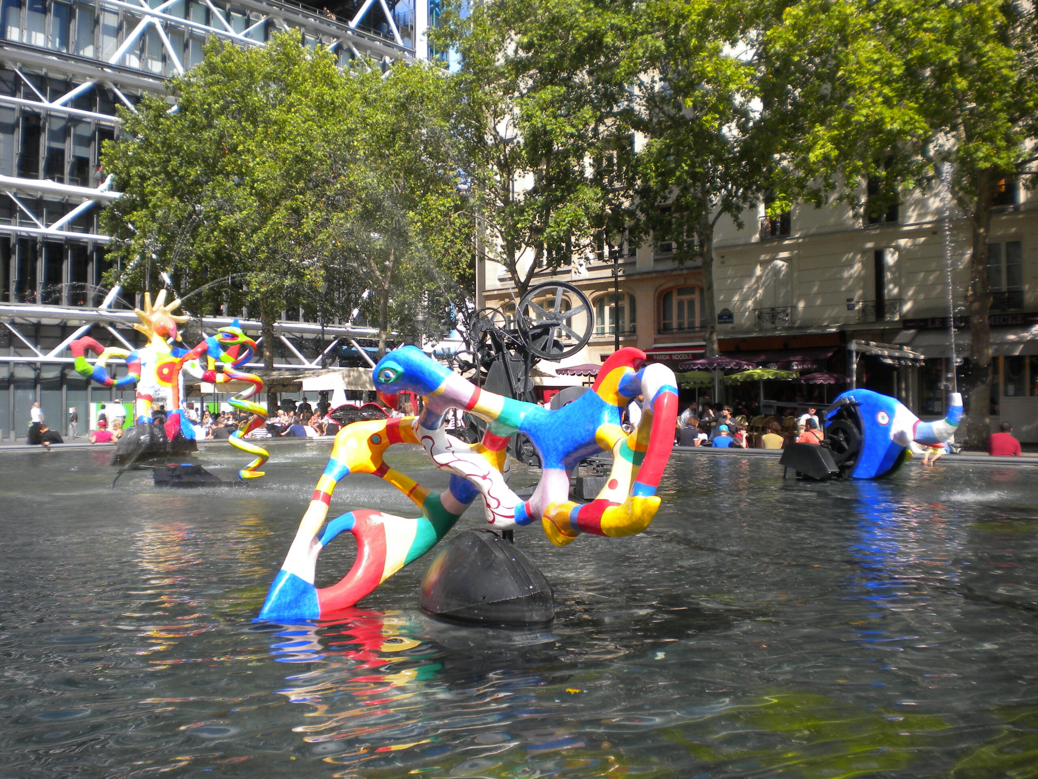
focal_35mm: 35
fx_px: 1050
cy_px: 390
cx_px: 519
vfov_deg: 40.7
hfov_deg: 52.6
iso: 80
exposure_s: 1/410
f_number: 4.6
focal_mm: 6.3
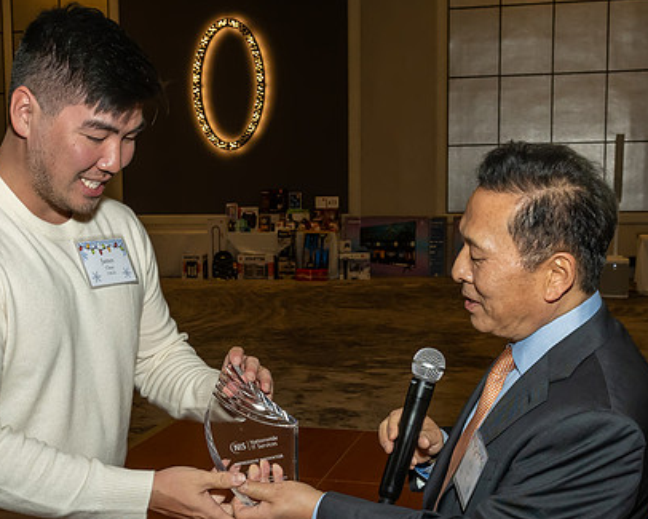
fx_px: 1074
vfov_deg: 27.1
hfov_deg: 33.4
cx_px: 237
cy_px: 299
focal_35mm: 56
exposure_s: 1/250
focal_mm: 20
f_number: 7.1
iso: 800
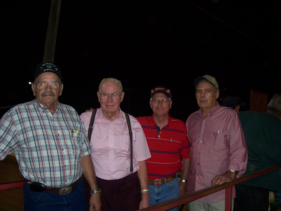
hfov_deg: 44.8
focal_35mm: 42
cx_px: 140
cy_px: 106
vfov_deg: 34.3
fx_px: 341
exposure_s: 1/60
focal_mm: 7
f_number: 3
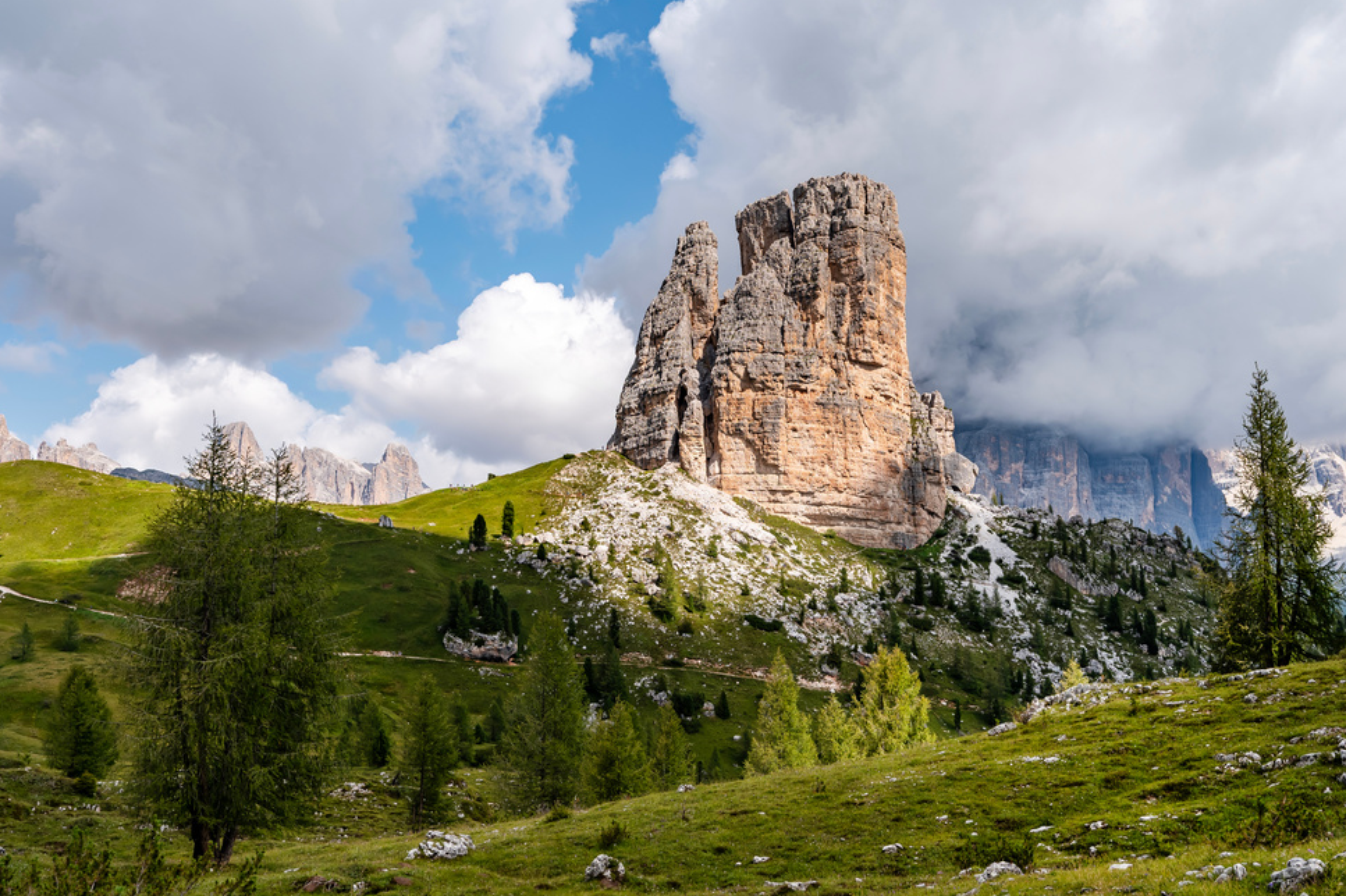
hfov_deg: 60.3
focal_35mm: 31
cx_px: 680
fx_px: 1159
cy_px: 454
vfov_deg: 42.3
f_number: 8
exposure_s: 1/2000
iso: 200
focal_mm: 30
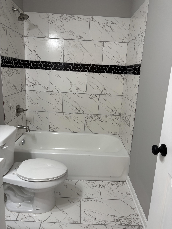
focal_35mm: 26
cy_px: 114
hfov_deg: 53.1
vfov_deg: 67.3
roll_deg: -3.6
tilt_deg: -12.9
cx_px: 86
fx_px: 172
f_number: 1.6
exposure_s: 1/60
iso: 100
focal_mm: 5.96
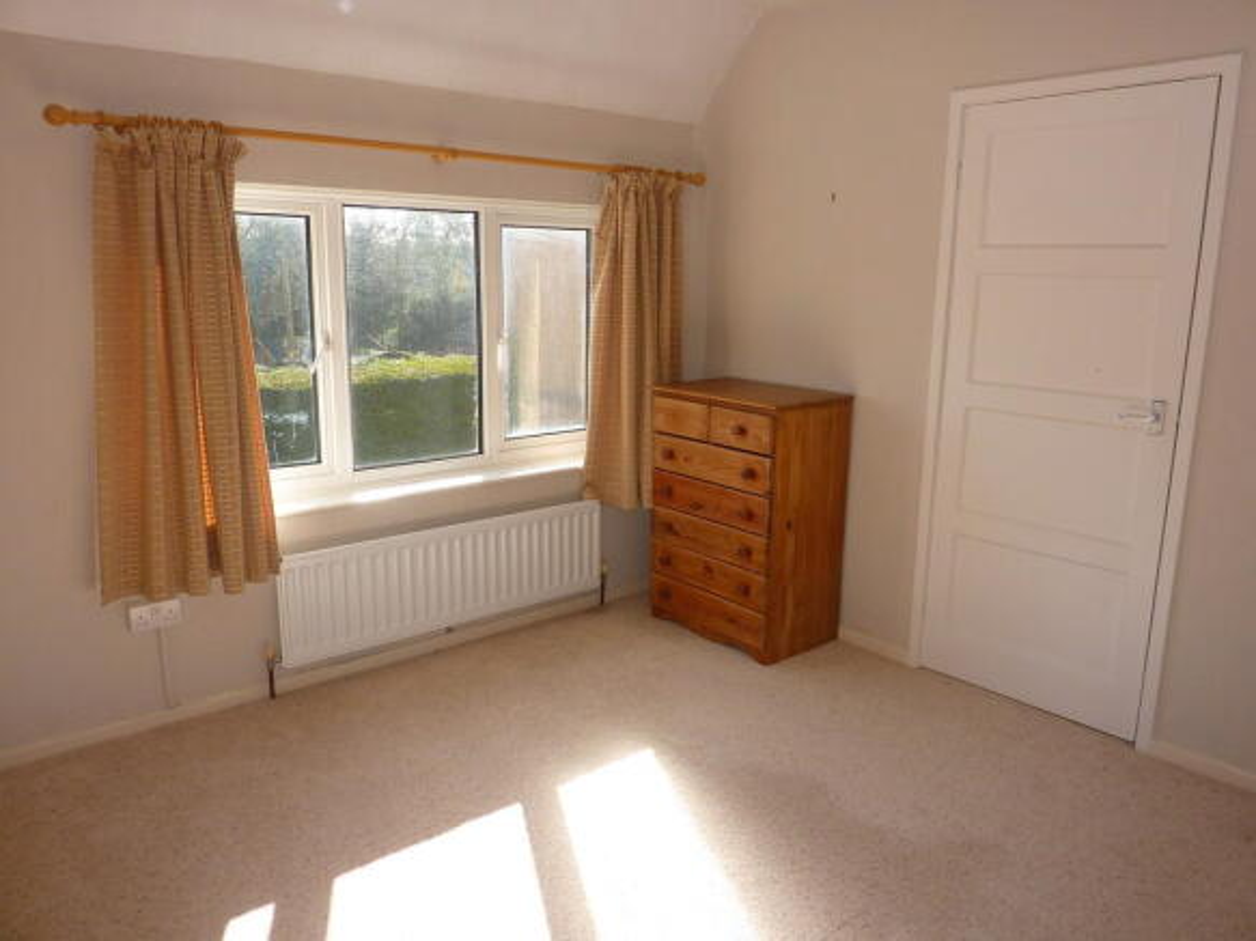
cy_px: 470
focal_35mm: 25
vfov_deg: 54.9
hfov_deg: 69.4
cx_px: 628
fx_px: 907
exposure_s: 1/160
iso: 100
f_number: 4
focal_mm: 4.1
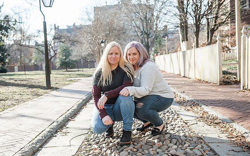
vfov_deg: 27.4
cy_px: 75
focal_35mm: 47
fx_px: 320
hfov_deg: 42.6
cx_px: 123
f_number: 4
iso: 400
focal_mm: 45
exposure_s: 1/1250
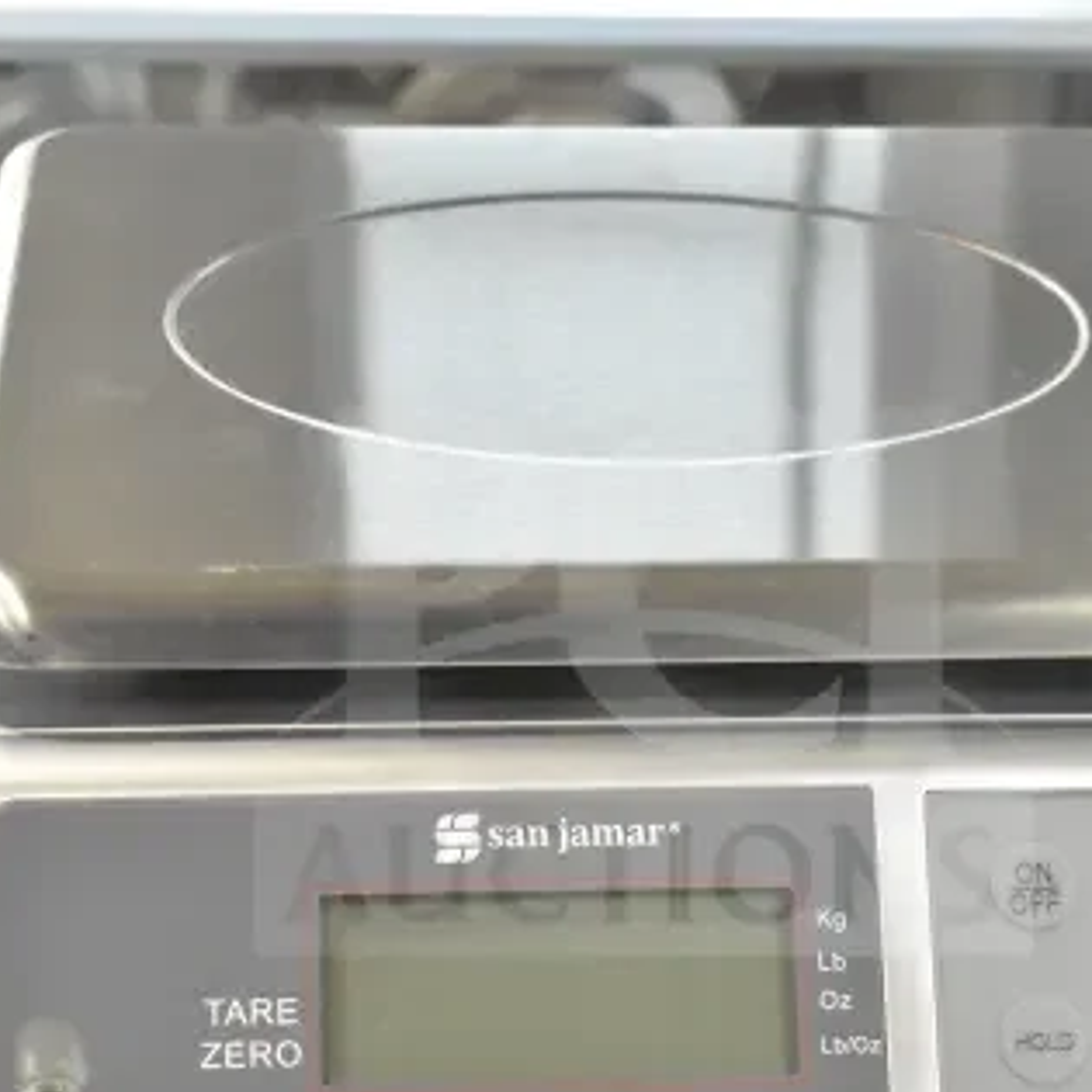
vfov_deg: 19.5
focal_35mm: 89
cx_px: 641
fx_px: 3176
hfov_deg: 19.5
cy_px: 681
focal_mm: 36
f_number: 7.1
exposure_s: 1/200
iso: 6400
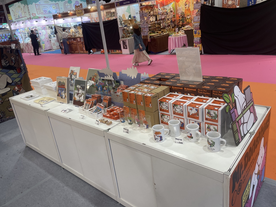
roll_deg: +7.8
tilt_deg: -19.5
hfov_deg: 65.3
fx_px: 215
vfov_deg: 51.3
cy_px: 100
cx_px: 141
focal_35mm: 27
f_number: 1.6
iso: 100
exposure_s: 1/120
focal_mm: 4.2
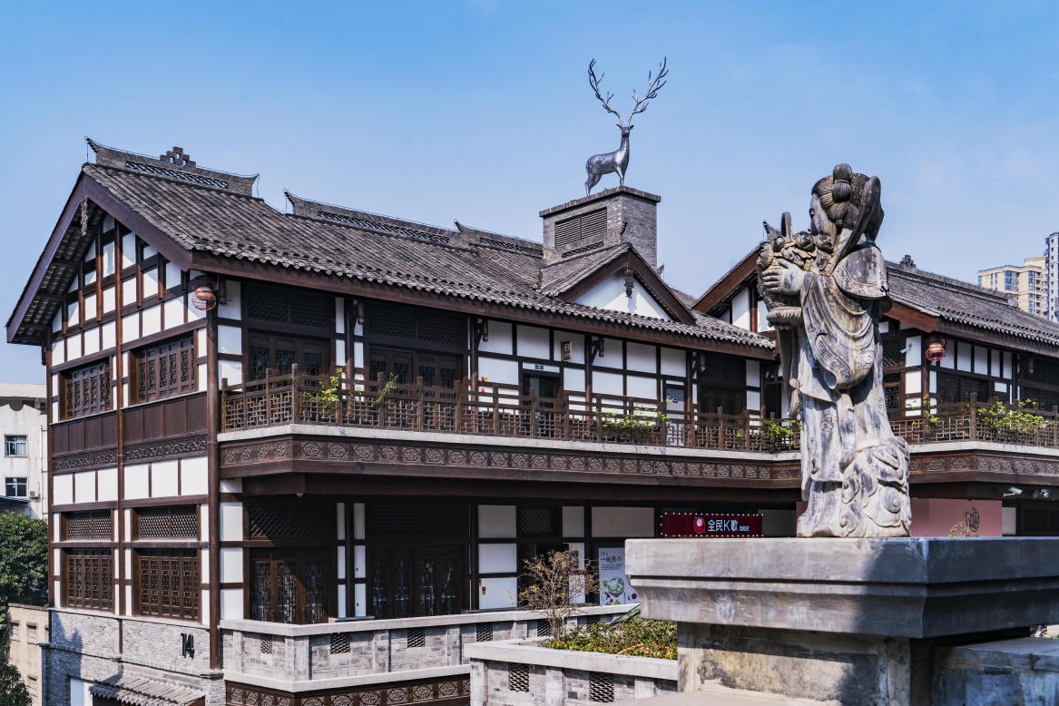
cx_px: 518
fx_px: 1059
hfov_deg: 53.1
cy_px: 352
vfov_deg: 36.9
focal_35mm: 36
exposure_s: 1/250
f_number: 9
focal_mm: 35
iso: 100
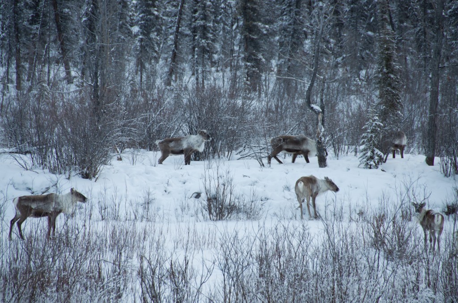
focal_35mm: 300
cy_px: 152
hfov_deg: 6.9
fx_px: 3808
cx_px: 229
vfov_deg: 4.6
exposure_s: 1/40
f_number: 5.6
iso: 320
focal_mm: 200
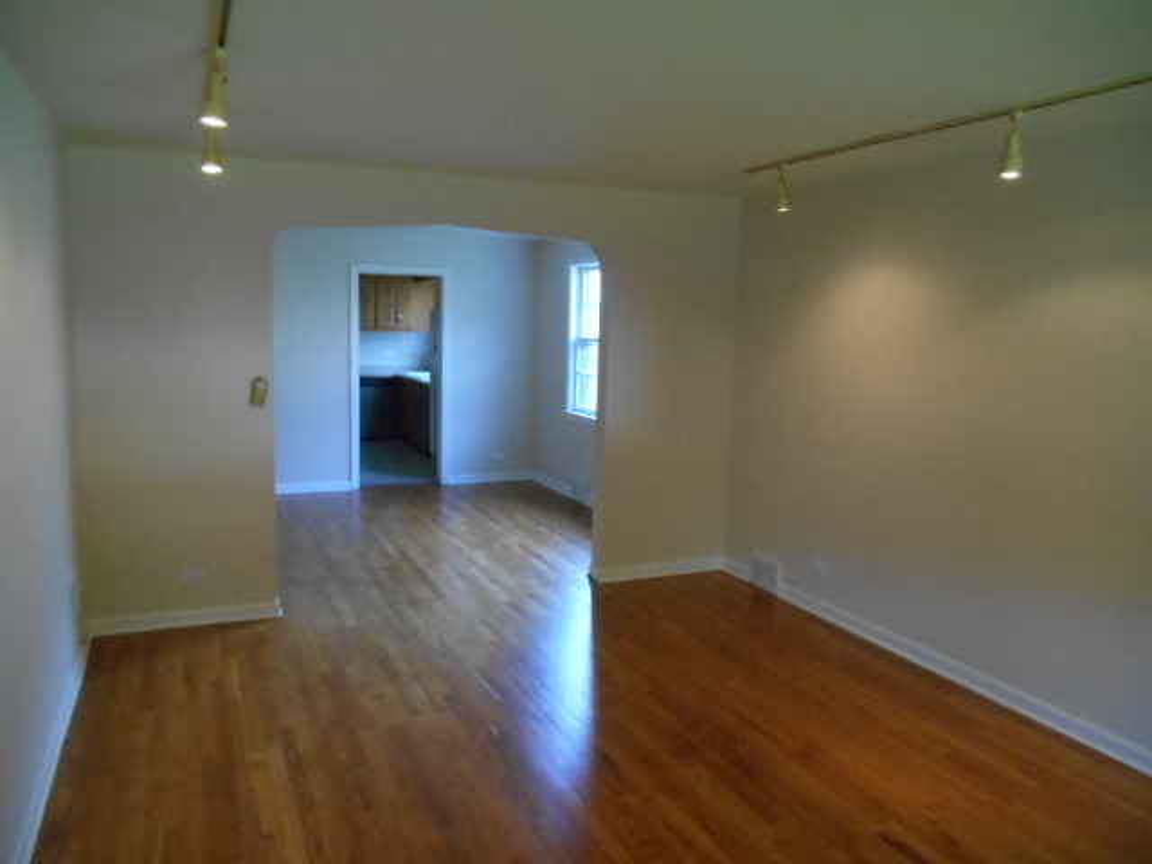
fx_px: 865
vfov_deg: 53.1
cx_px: 576
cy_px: 432
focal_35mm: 26
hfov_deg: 67.3
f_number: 3.4
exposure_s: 1/80
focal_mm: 4.7
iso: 800
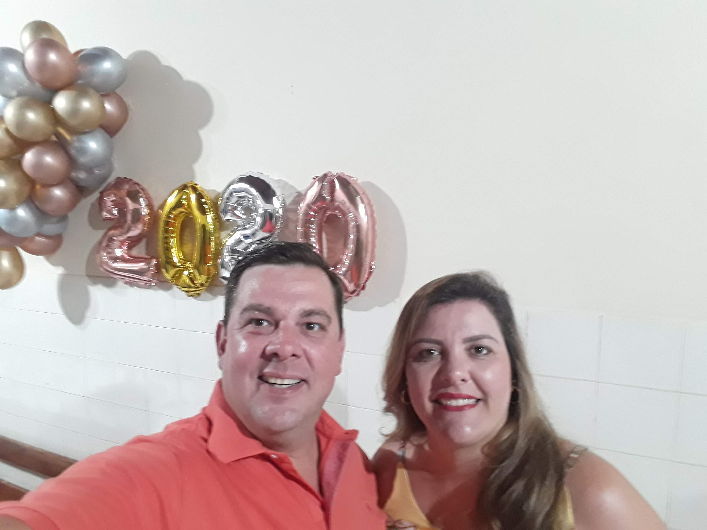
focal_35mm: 24
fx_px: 490
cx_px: 354
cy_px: 265
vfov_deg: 56.8
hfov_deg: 71.6
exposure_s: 1/8
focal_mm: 2.53
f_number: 1.9
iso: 160
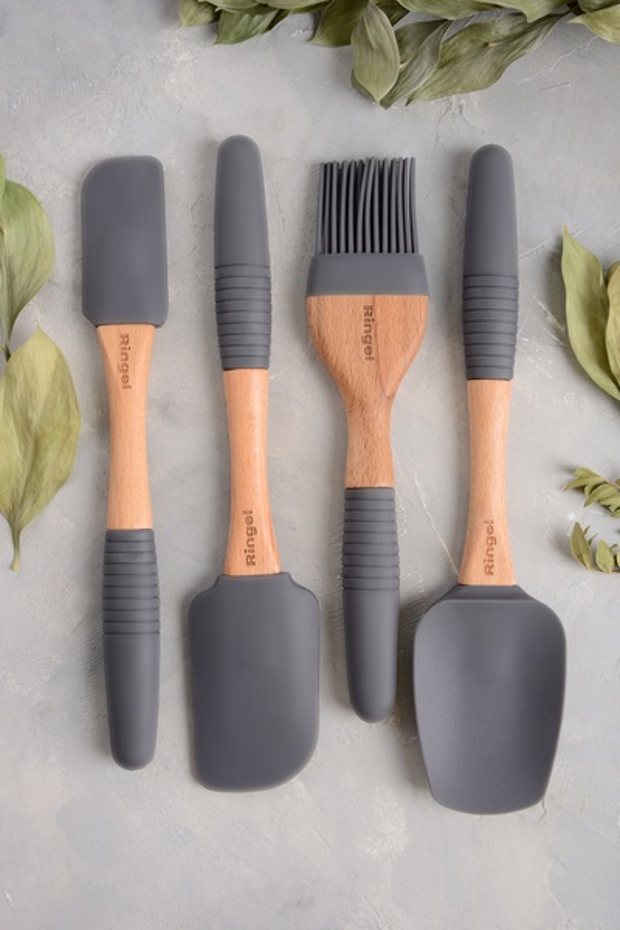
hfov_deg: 27.0
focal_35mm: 50
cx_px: 310
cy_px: 465
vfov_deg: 39.6
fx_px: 1292
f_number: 20
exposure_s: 1/160
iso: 100
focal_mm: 50
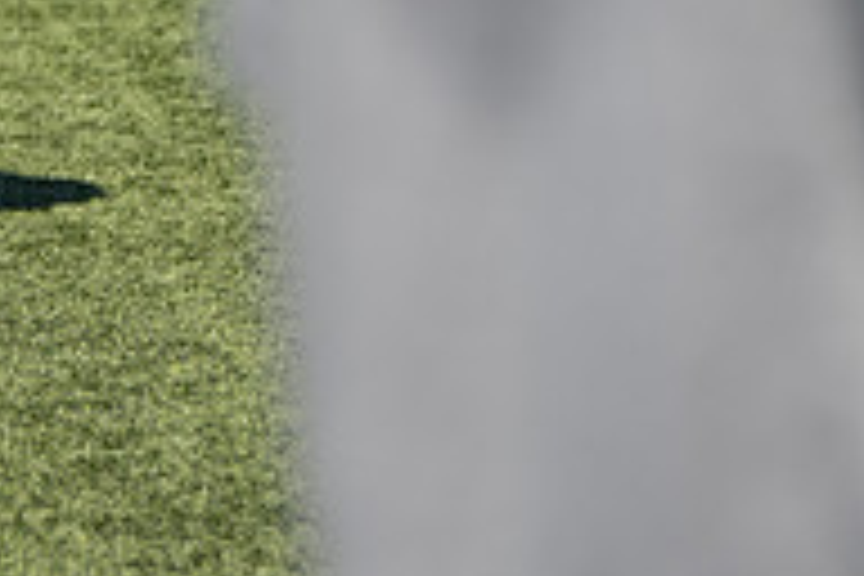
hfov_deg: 6.0
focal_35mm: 340
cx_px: -464
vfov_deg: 4.0
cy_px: -167
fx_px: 8159
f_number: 3.2
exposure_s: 1/800
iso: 50
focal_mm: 102
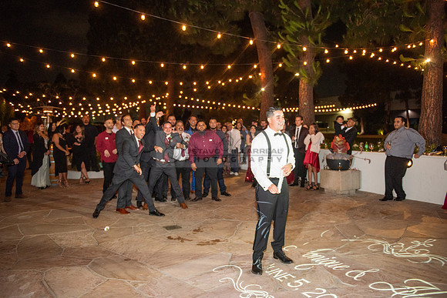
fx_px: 348
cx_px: 224
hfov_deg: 65.5
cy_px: 149
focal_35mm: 28
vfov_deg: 46.4
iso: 1250
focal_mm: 28
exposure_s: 1/125
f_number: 2.8
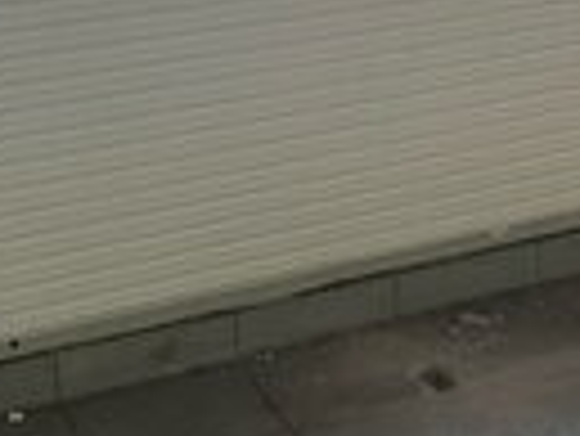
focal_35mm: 90
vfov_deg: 16.3
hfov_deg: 21.6
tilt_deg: -20.3
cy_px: 54
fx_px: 1509
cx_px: 400
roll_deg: -1.8
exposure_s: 1/60
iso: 200
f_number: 1.8
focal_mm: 3
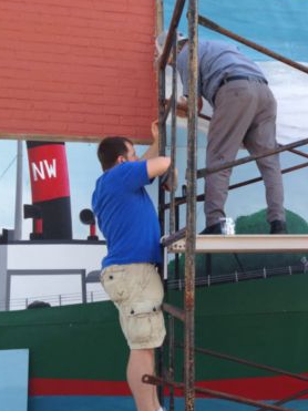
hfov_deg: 24.5
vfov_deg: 33.8
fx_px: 677
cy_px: 222
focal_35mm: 57
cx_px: 309
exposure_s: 1/364
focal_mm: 4.12
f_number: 2.4
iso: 50
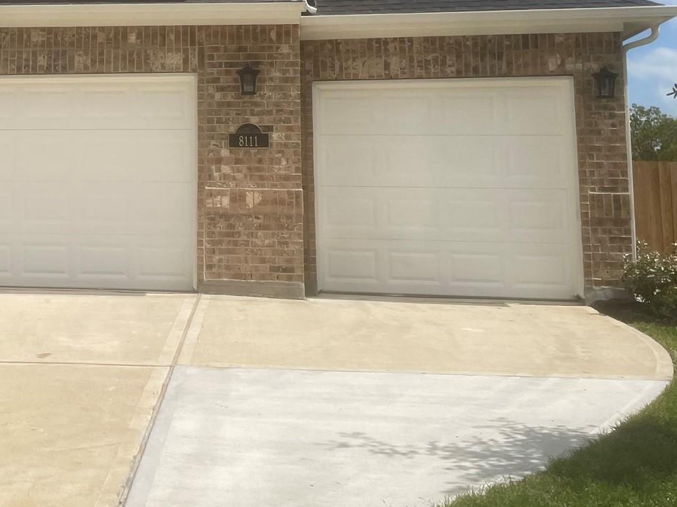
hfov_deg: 32.8
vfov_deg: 25.4
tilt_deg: +8.1
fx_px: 1095
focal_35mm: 56
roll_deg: -0.6
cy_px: 70
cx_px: 83
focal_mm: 4.2
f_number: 1.6
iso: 32
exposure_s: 1/7299
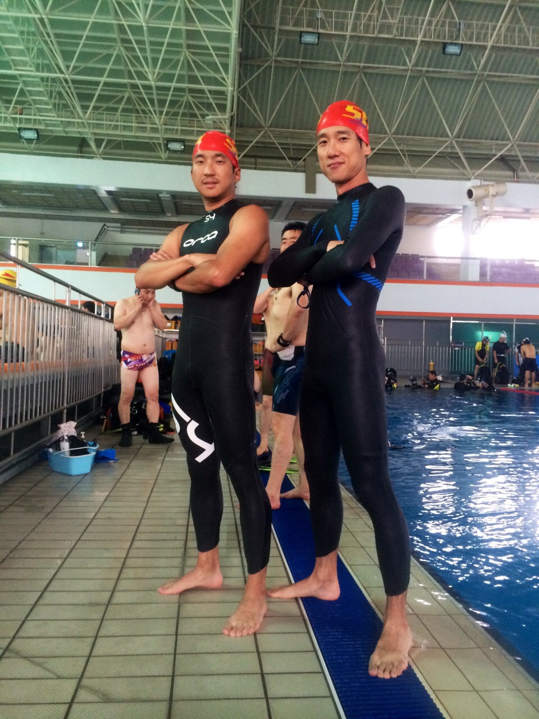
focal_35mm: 30
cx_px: 270
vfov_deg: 60.0
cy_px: 360
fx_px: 623
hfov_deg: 46.8
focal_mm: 4.12
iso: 160
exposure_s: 1/30
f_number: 2.2
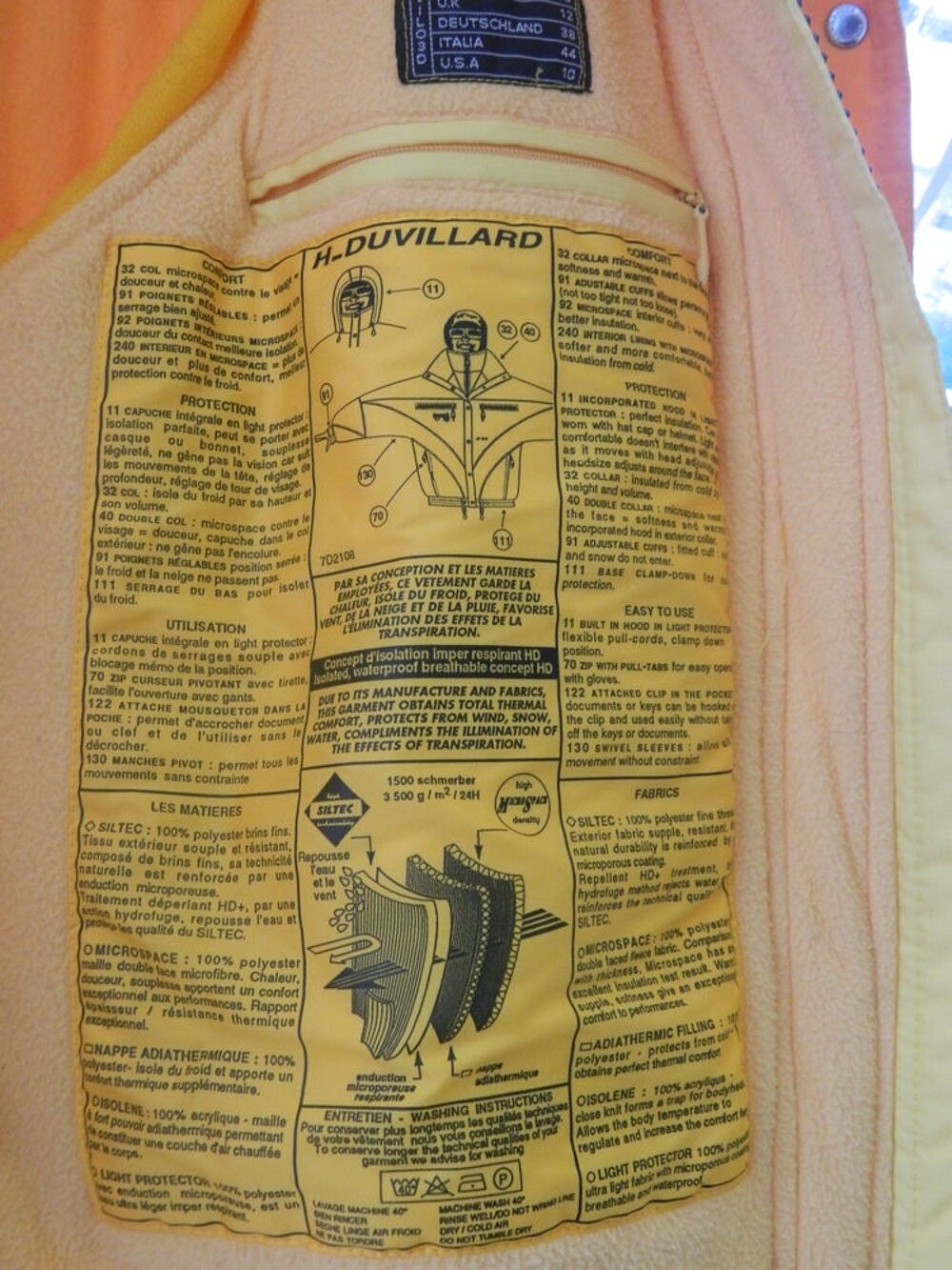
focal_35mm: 41
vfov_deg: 45.8
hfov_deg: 35.1
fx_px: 1503
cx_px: 476
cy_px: 635
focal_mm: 7.3
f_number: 3.5
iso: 400
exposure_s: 1/25
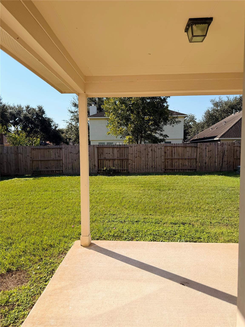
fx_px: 226
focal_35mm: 24
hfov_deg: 56.8
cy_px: 164
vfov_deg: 71.6
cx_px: 122
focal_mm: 6.76
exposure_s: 1/4975
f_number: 1.78
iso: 100
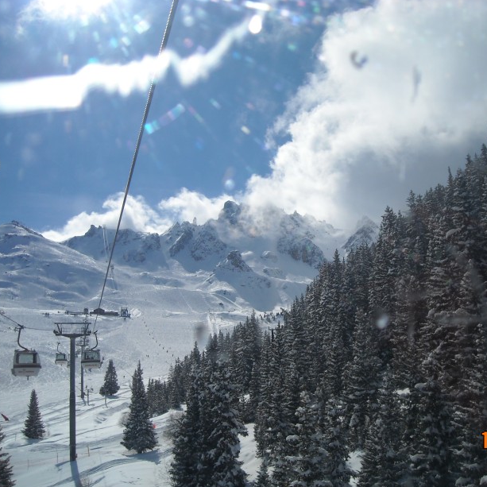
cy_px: 244
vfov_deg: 40.0
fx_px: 669
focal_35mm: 42
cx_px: 280
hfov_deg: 39.9
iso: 64
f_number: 5.6
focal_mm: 5.7
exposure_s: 1/957
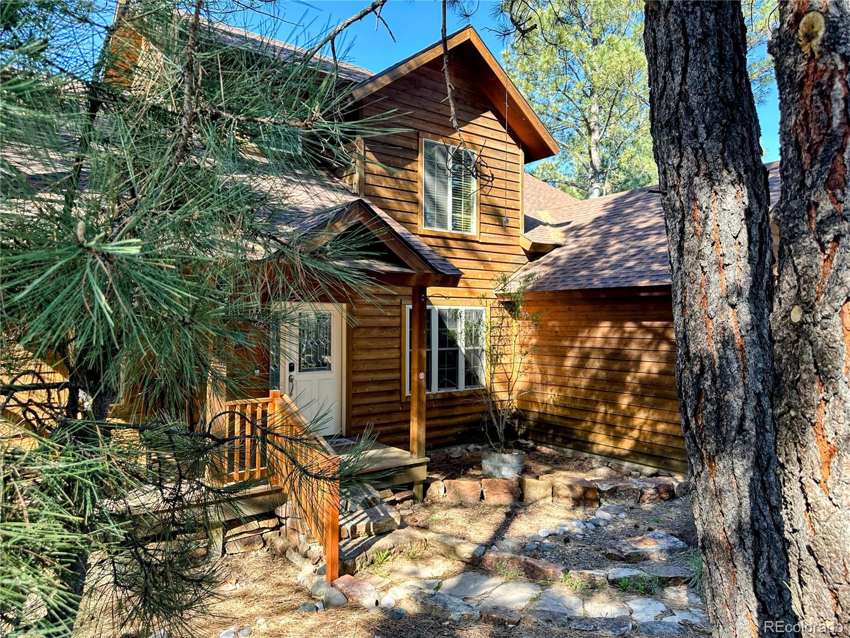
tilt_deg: +1.2
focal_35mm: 24
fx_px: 589
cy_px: 319
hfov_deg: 71.6
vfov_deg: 56.8
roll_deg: +0.1
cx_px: 425
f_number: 1.78
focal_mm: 6.86
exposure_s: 1/348
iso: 80
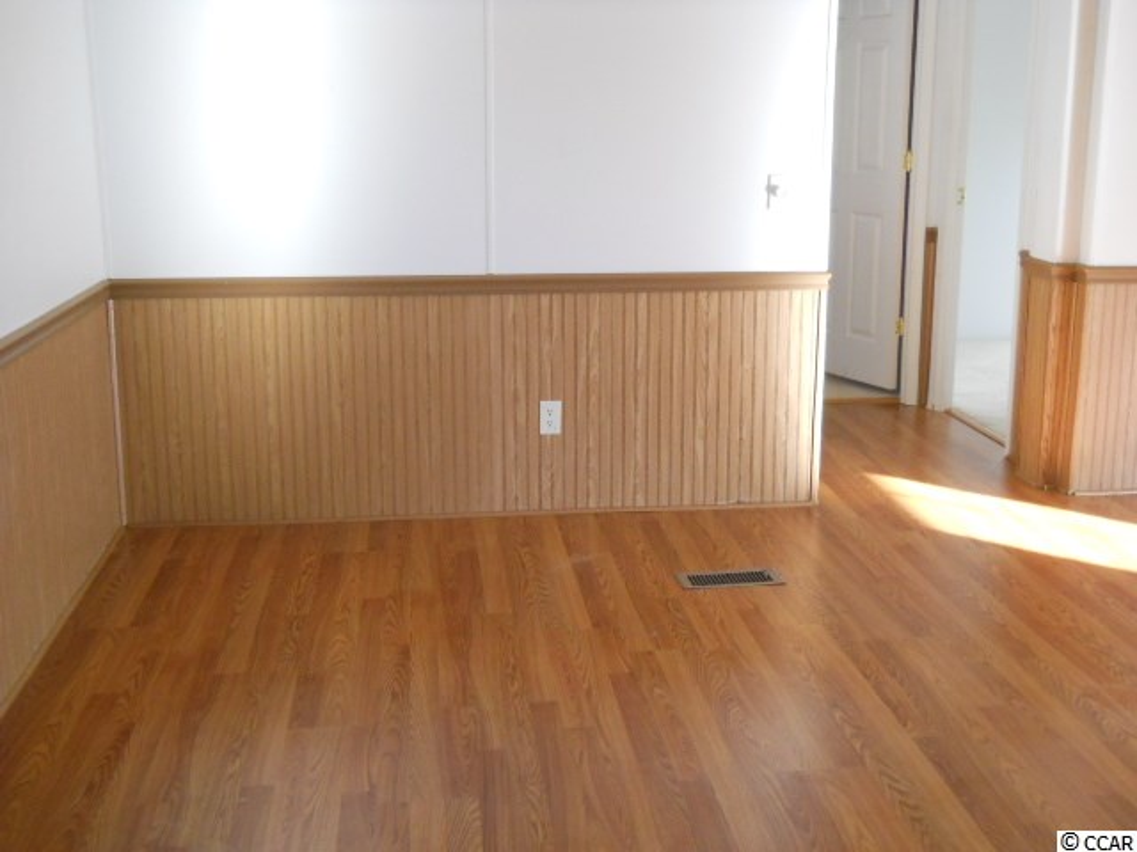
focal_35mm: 41
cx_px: 568
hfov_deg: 45.8
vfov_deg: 35.1
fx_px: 1347
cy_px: 426
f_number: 3.1
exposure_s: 1/80
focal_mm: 6.72
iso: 400
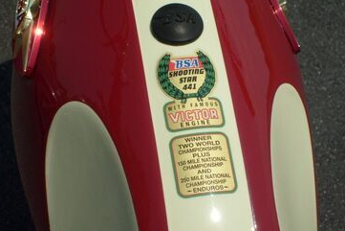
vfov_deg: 12.9
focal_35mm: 106
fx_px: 1016
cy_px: 122
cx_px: 171
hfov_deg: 19.3
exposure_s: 1/250
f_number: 11.5
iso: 80
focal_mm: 15.5
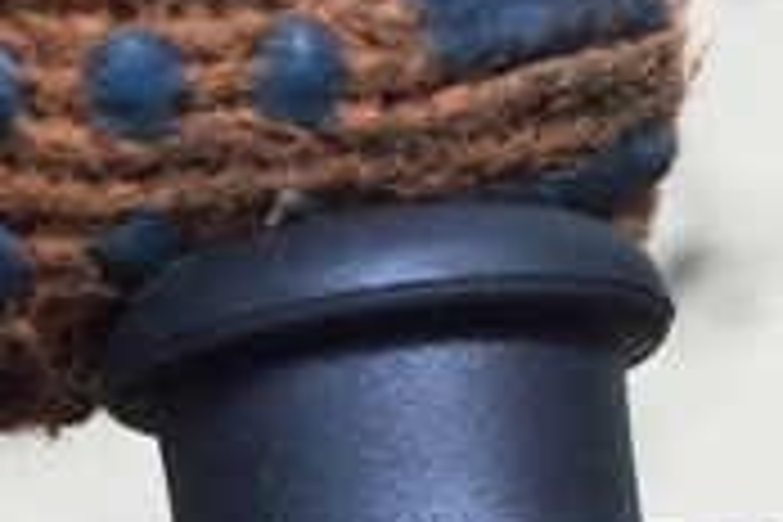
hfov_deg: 18.4
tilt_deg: -49.5
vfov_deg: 11.3
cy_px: 981
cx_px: 396
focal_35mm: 111
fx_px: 2414
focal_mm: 4.15
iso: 80
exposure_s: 1/30
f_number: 2.2
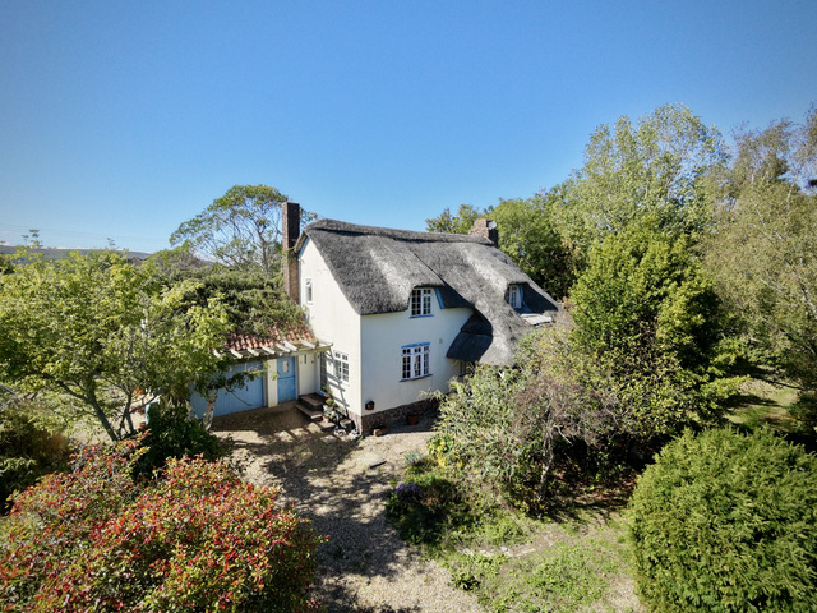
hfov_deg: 94.5
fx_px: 378
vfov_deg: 78.1
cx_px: 408
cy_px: 306
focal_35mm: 16
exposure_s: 1/2000
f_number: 2.2
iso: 400
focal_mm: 3.05
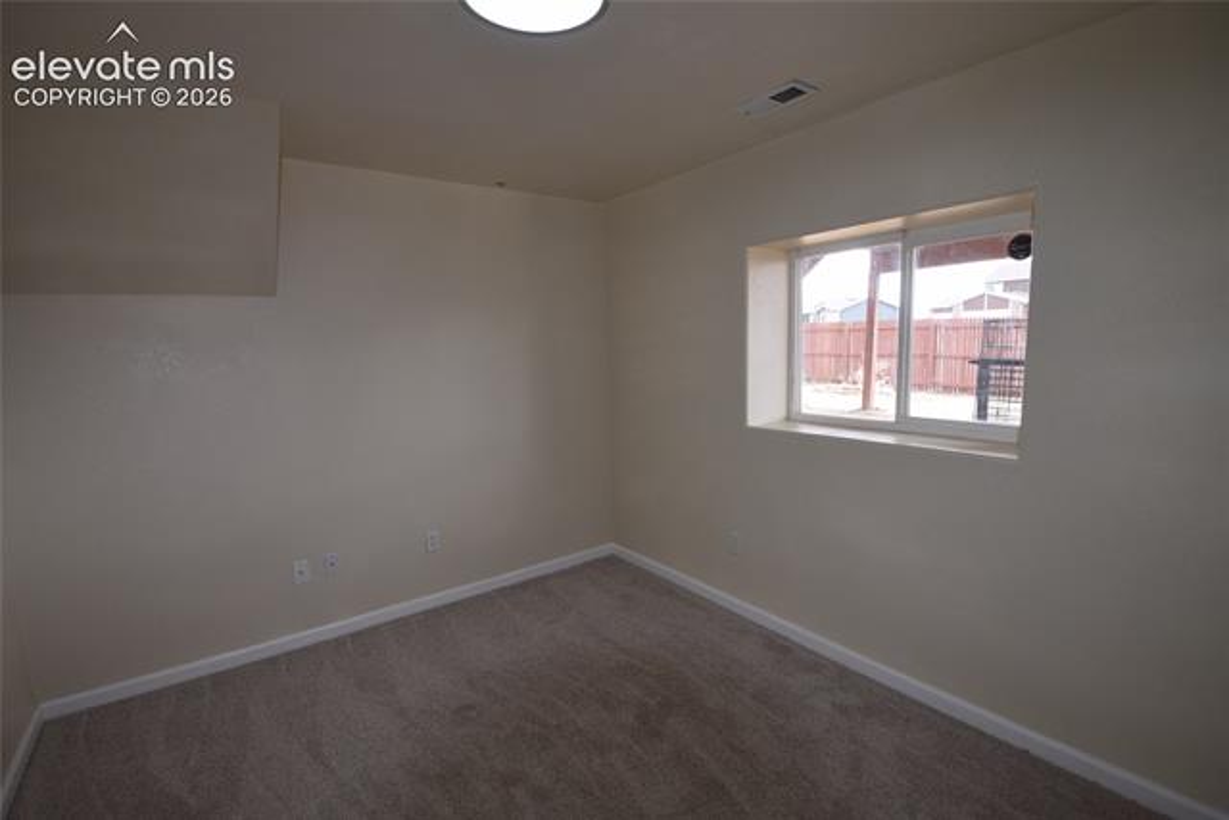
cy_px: 410
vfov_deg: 72.1
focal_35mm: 16
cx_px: 614
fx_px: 563
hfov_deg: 95.0
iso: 400
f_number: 5.6
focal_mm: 11
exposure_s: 1/125
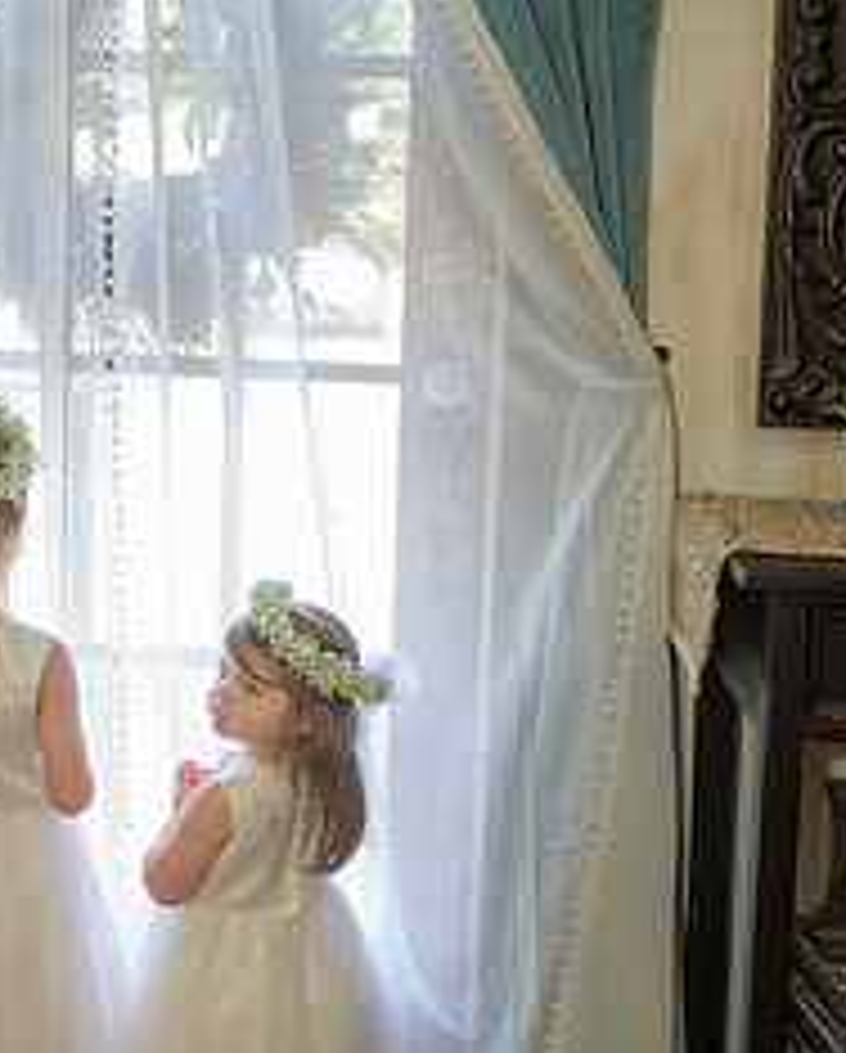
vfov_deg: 29.9
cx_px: 209
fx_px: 1967
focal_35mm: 63
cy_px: 432
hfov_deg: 24.0
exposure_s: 1/125
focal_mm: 35
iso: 640
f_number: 2.8
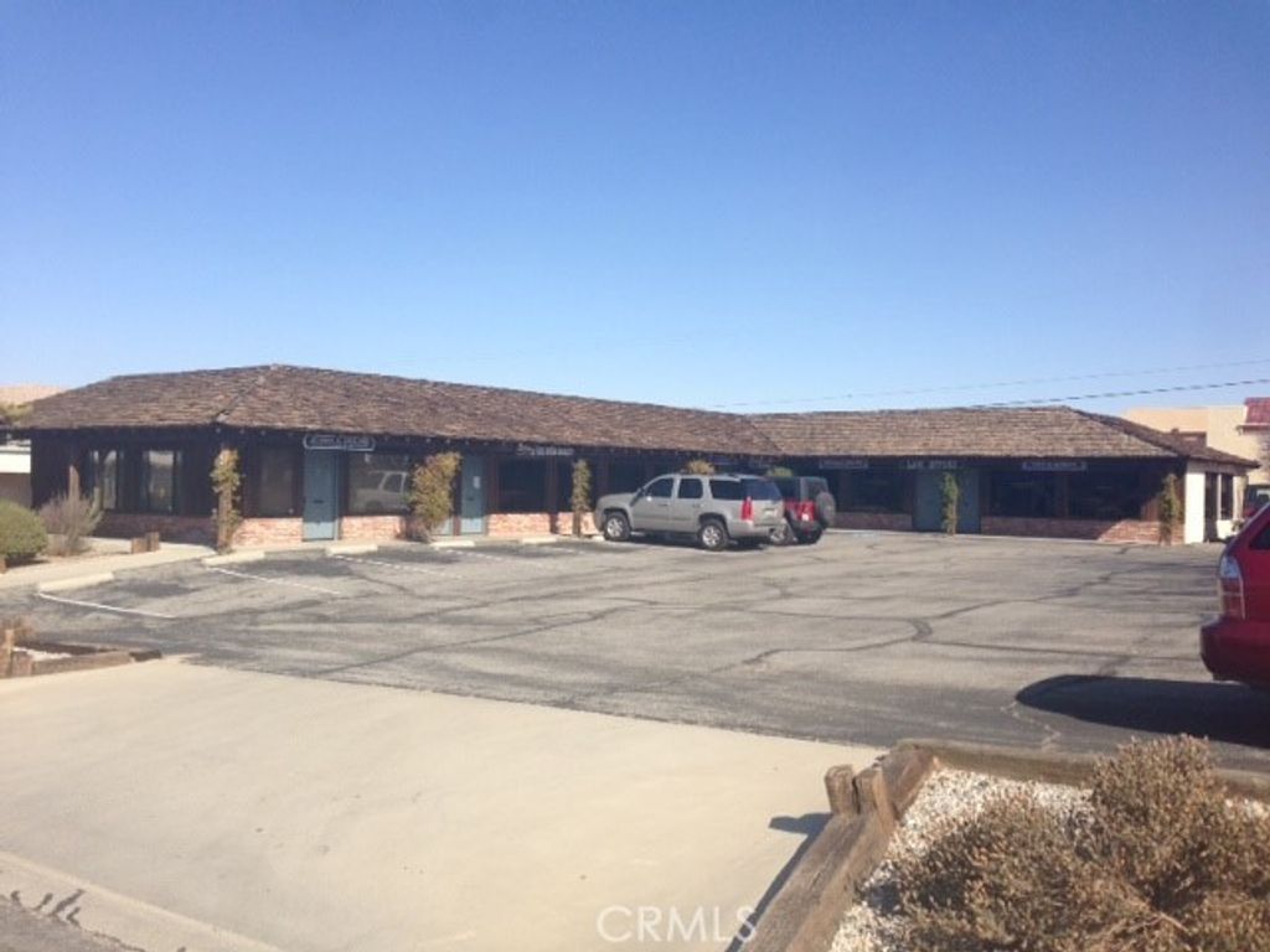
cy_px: 476
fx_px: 1211
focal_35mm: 33
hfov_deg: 55.4
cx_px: 635
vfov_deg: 42.9
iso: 50
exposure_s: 1/1748
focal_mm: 4.13
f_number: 2.4
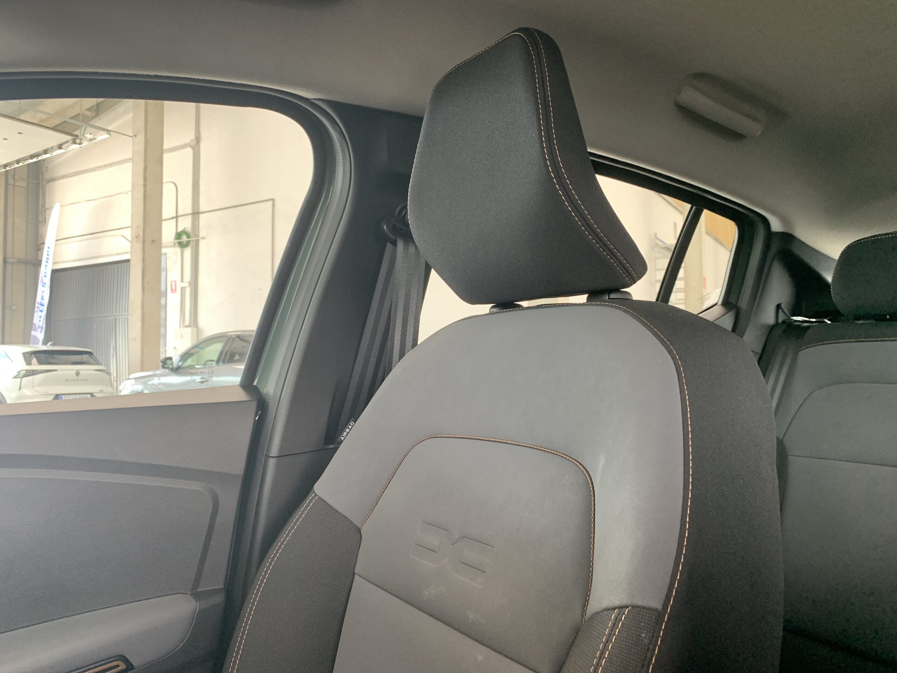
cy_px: 336
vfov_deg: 53.1
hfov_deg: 67.3
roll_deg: +0.8
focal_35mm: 26
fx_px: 674
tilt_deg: +3.4
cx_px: 448
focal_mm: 4.25
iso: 100
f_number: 1.8
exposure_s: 1/73
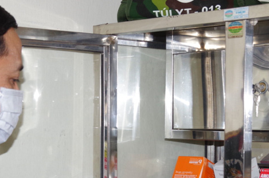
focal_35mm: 97
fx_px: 724
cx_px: 143
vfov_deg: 14.0
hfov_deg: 21.1
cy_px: 149
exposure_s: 1/60
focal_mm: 28
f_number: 7.1
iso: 400
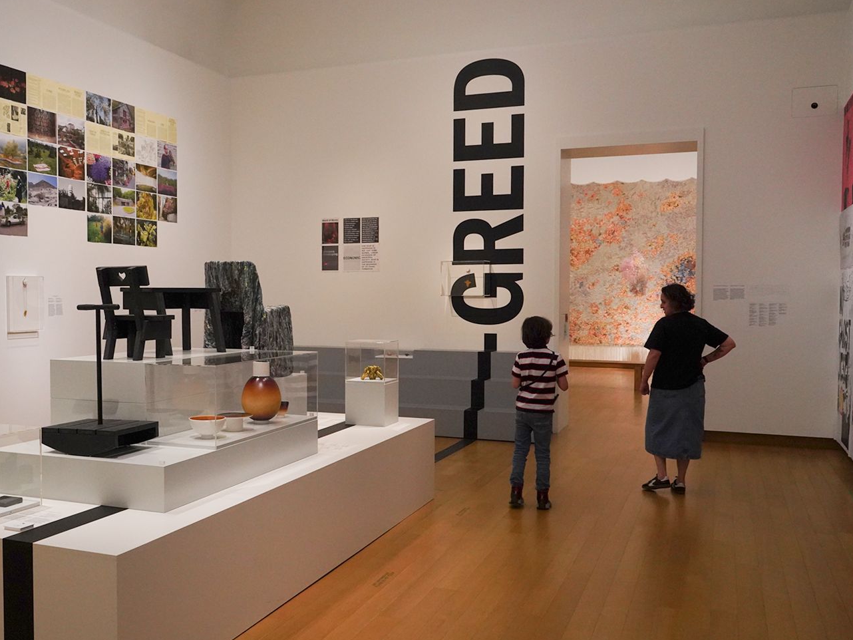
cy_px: 321
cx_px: 289
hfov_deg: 50.5
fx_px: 887
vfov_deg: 39.7
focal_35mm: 36
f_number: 5.6
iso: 3200
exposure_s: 1/80
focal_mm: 24
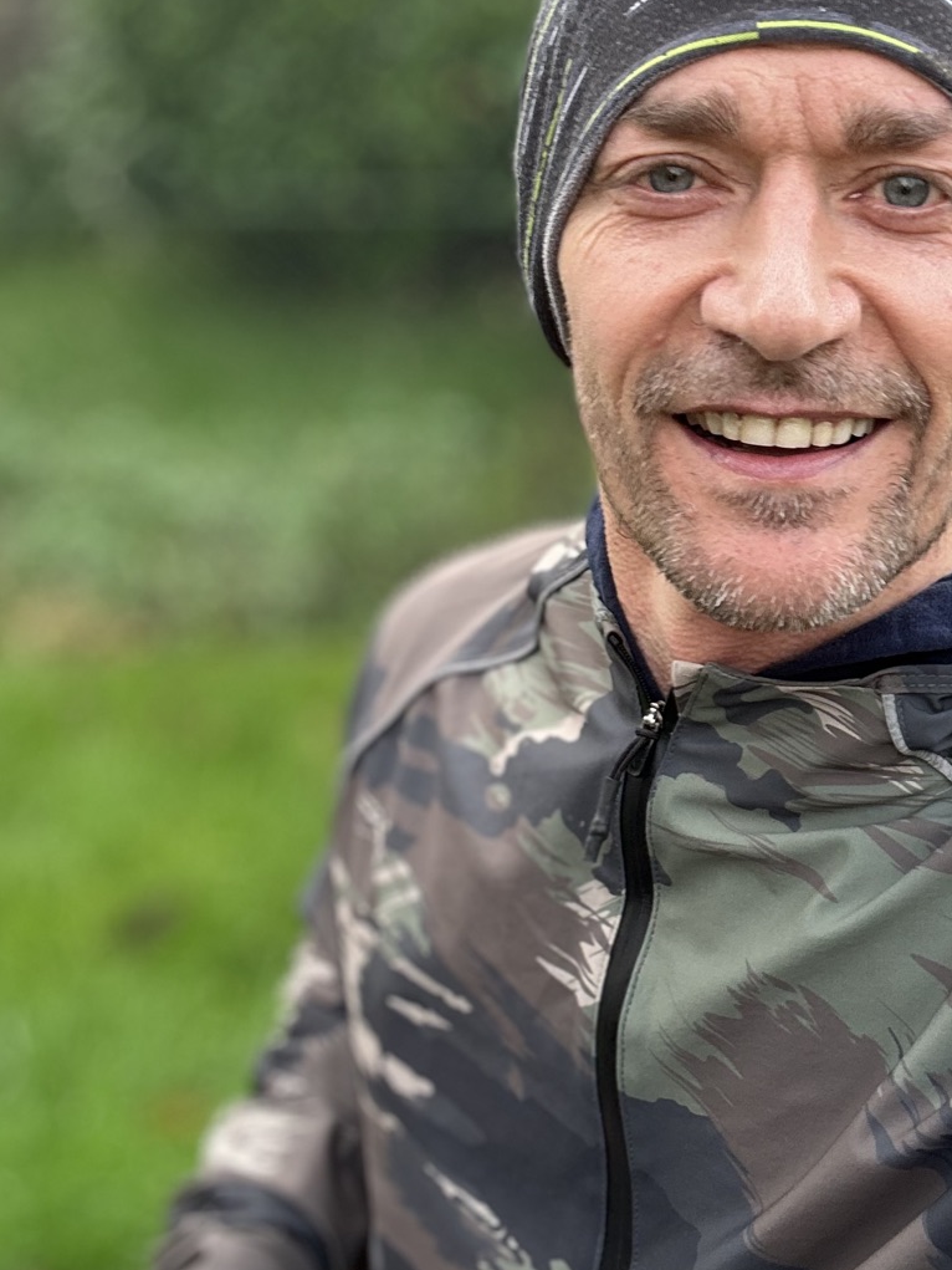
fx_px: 1723
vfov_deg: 39.6
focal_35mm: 47
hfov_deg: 30.3
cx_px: 726
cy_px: 363
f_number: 1.9
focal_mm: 2.69
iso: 32
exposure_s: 1/121
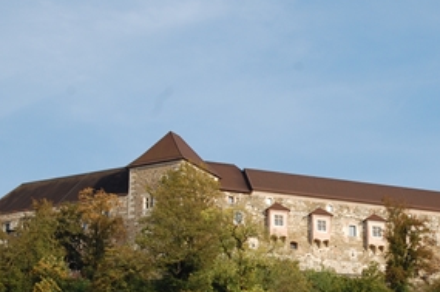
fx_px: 1768
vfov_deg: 9.4
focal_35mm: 145
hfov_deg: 14.1
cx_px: 315
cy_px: 221
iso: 200
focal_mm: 55
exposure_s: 1/250
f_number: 8
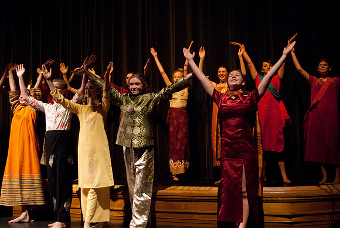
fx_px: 440
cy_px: 114
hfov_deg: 42.3
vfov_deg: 29.0
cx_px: 170
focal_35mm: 46
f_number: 2.8
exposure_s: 1/80
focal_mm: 31
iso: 800
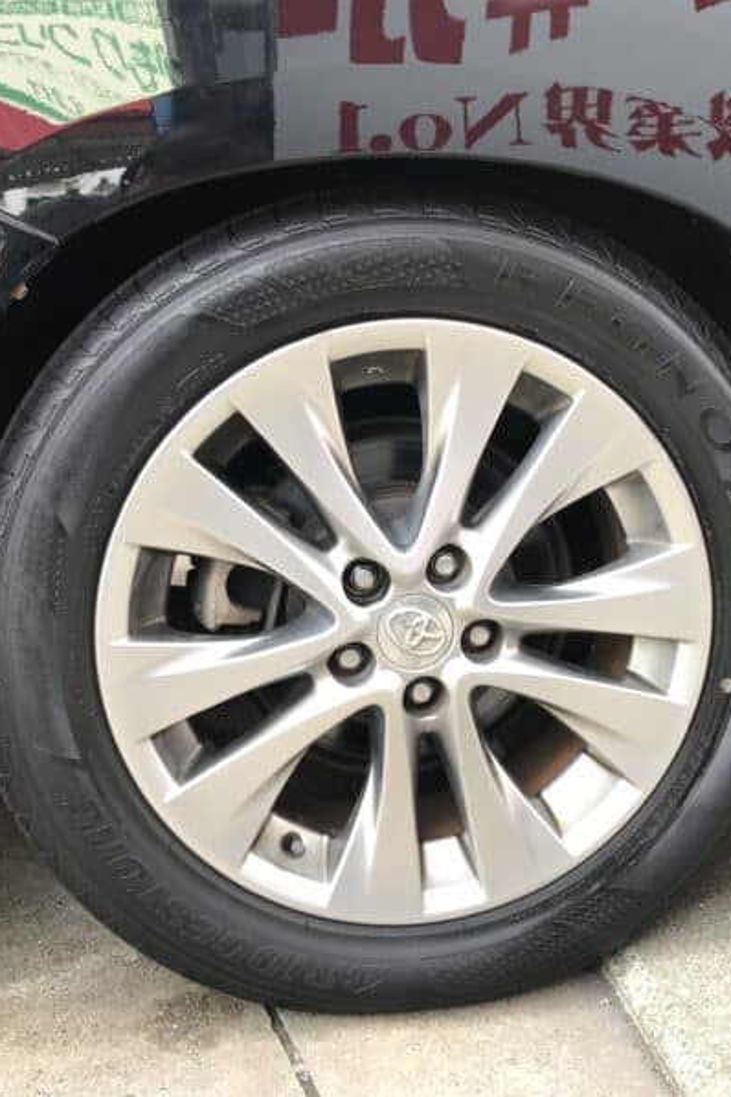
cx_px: 435
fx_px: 1188
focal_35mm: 39
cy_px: 549
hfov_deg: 34.1
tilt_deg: -11.0
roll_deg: +1.6
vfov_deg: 49.6
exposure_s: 1/65
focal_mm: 3.99
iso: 20
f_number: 1.8
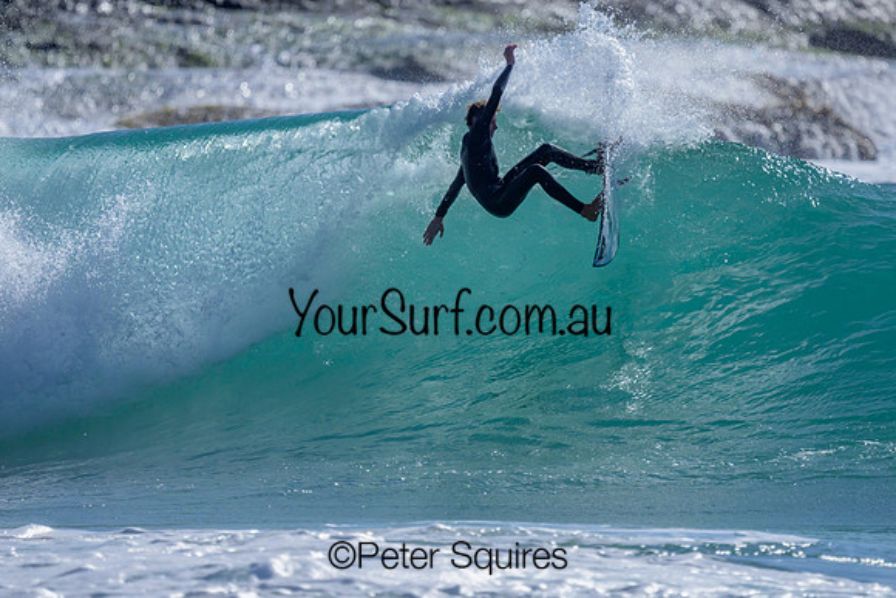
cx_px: 475
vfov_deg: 1.4
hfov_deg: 2.1
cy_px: 361
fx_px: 24043
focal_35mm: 966
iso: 1400
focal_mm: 800
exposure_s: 1/2000
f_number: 6.3
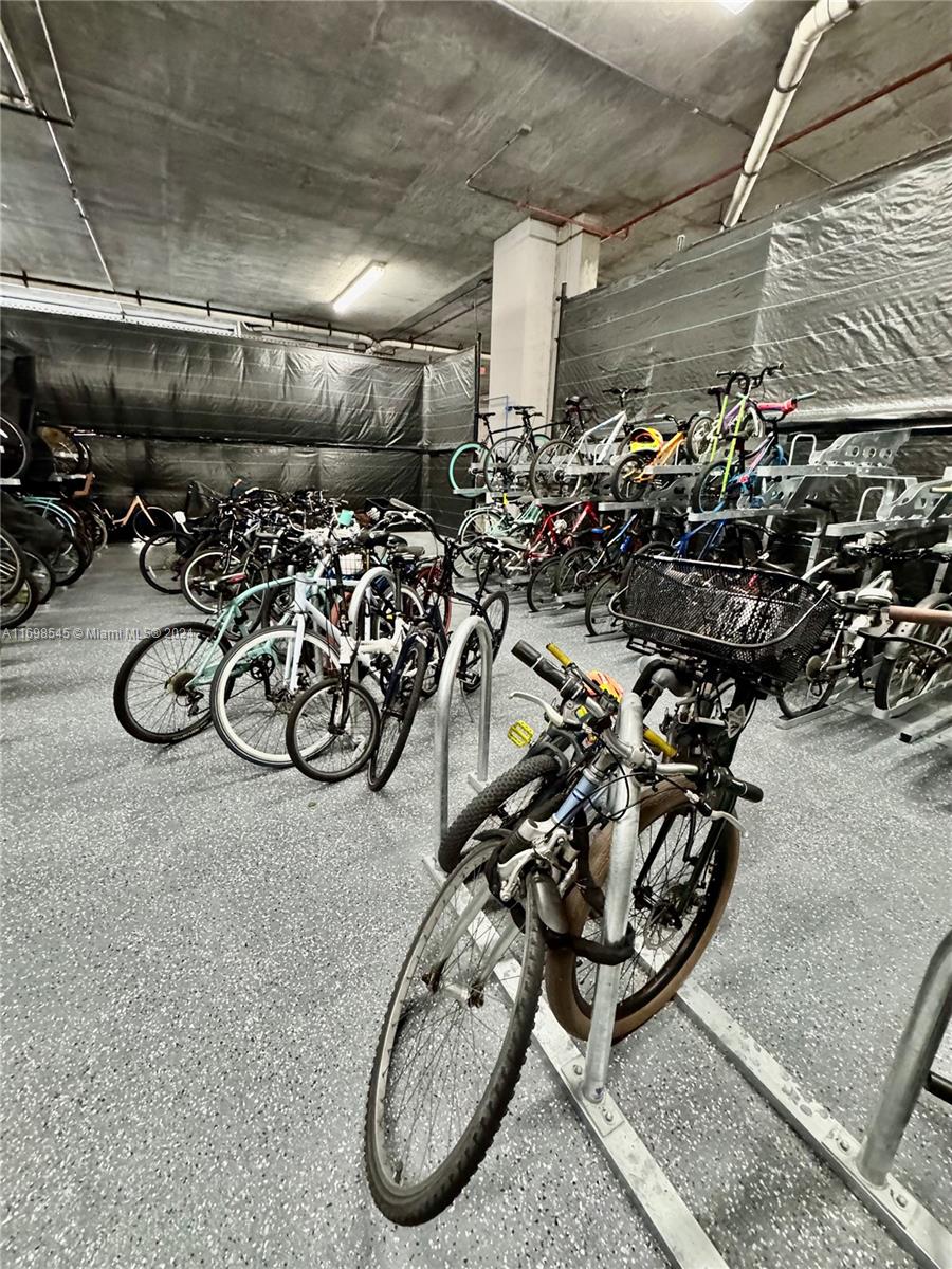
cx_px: 476
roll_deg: +0.2
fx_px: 513
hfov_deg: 85.7
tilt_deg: -17.4
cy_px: 634
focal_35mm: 14
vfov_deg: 102.1
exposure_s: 1/60
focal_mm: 2.22
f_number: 2.2
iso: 1250
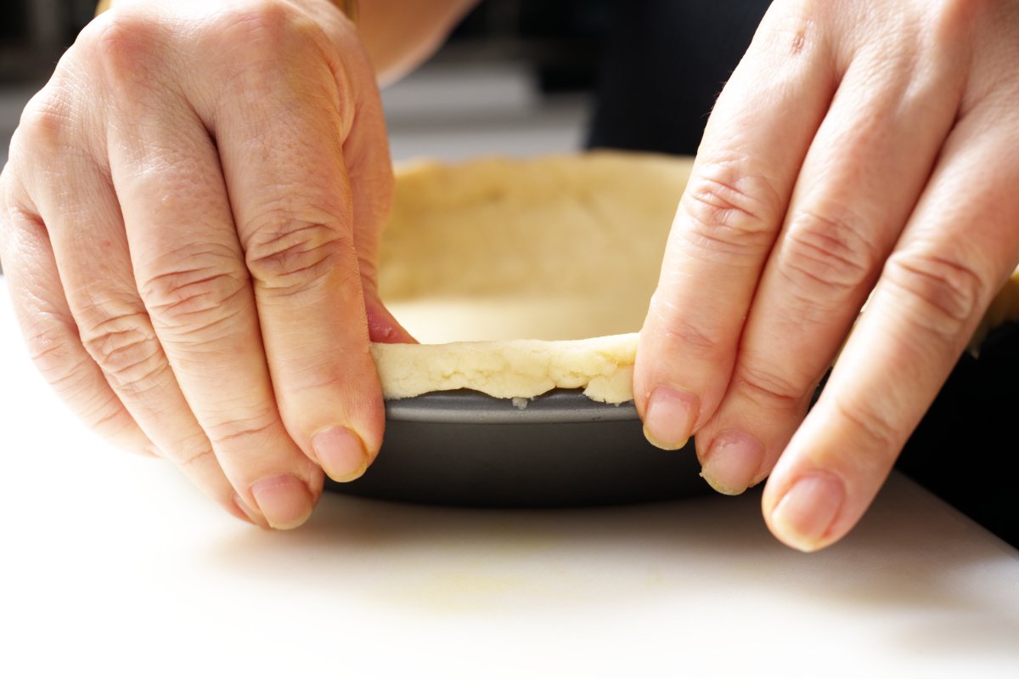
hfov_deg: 35.1
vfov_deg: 23.8
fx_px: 1613
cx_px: 510
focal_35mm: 57
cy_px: 340
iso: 250
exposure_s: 1/320
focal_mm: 57
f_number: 8
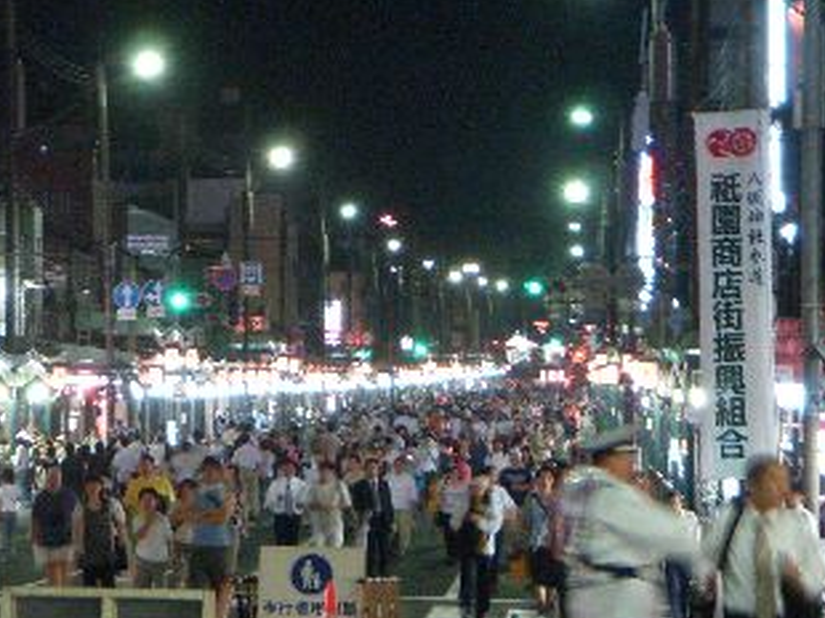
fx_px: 3739
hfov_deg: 12.5
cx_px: 138
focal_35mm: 157
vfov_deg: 9.4
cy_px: 362
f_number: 3.8
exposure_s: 1/4
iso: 400
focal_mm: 12.6
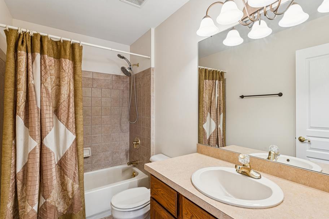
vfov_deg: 67.3
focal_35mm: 18
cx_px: 179
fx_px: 164
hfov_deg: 89.8
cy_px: 114
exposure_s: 1/2.5
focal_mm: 16
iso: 400
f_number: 13
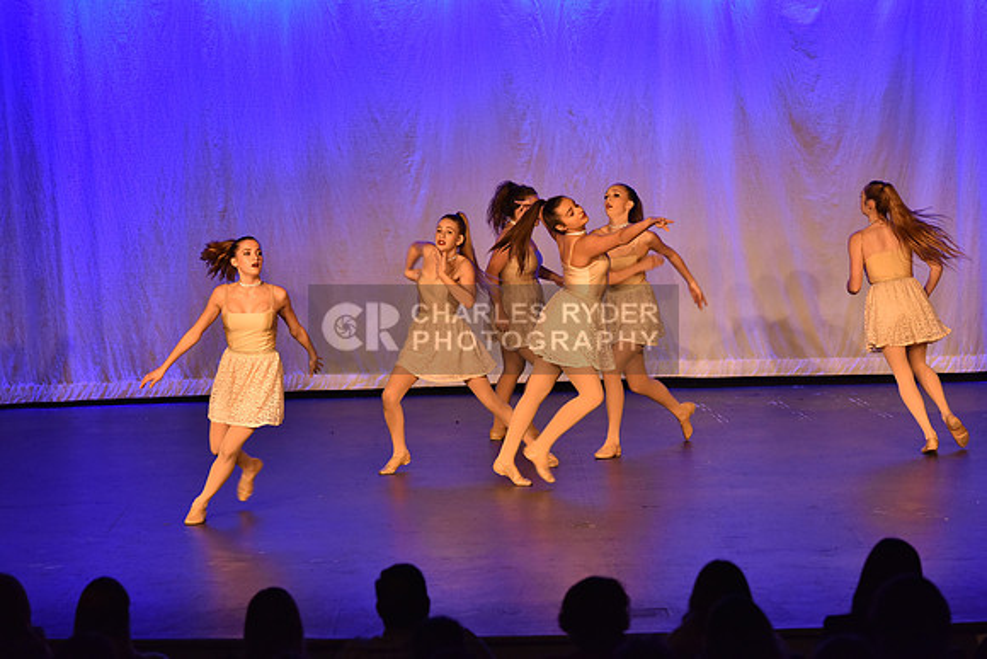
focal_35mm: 125
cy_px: 330
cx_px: 494
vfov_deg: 11.0
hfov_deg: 16.4
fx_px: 3428
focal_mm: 125
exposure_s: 1/200
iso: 2000
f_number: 4
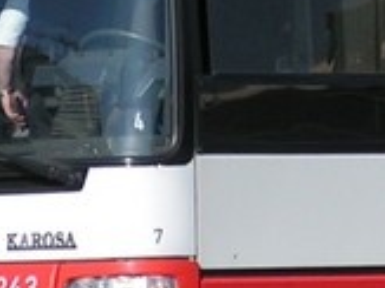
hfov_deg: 2.4
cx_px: 645
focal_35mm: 828
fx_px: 9202
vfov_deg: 1.8
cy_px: -110
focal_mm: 22.9
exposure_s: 1/1000
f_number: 4
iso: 50
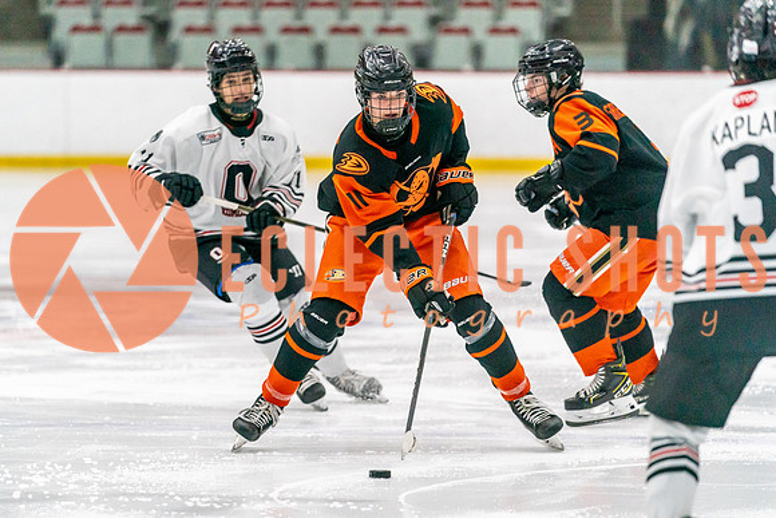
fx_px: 5565
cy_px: 286
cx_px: 349
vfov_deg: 5.3
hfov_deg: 8.0
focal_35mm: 258
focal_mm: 200
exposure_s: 1/1250
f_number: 2.8
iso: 3200
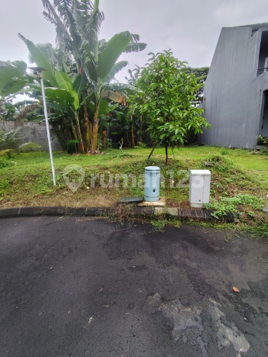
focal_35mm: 16
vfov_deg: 94.4
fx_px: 165
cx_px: 134
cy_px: 178
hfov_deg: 78.2
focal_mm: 1.65
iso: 50
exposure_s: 1/1648
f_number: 2.2
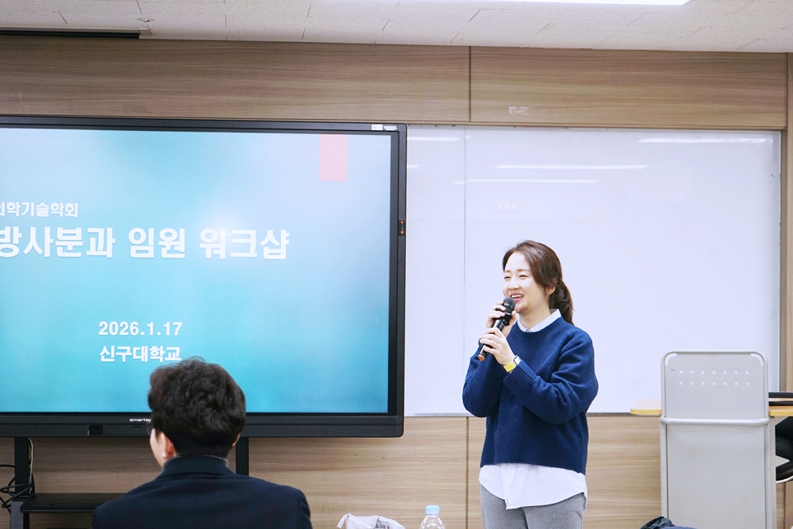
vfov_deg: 19.5
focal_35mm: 70
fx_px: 1542
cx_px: 396
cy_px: 264
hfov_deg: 28.8
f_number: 5.6
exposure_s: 1/100
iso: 320
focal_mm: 70
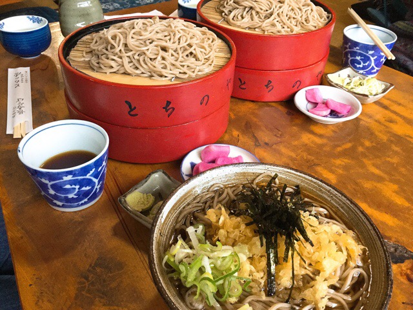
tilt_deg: -39.7
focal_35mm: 31
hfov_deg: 58.4
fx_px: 370
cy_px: 155
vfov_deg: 45.4
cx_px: 206
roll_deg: -2.4
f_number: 2.4
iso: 125
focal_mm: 3.3
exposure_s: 1/30
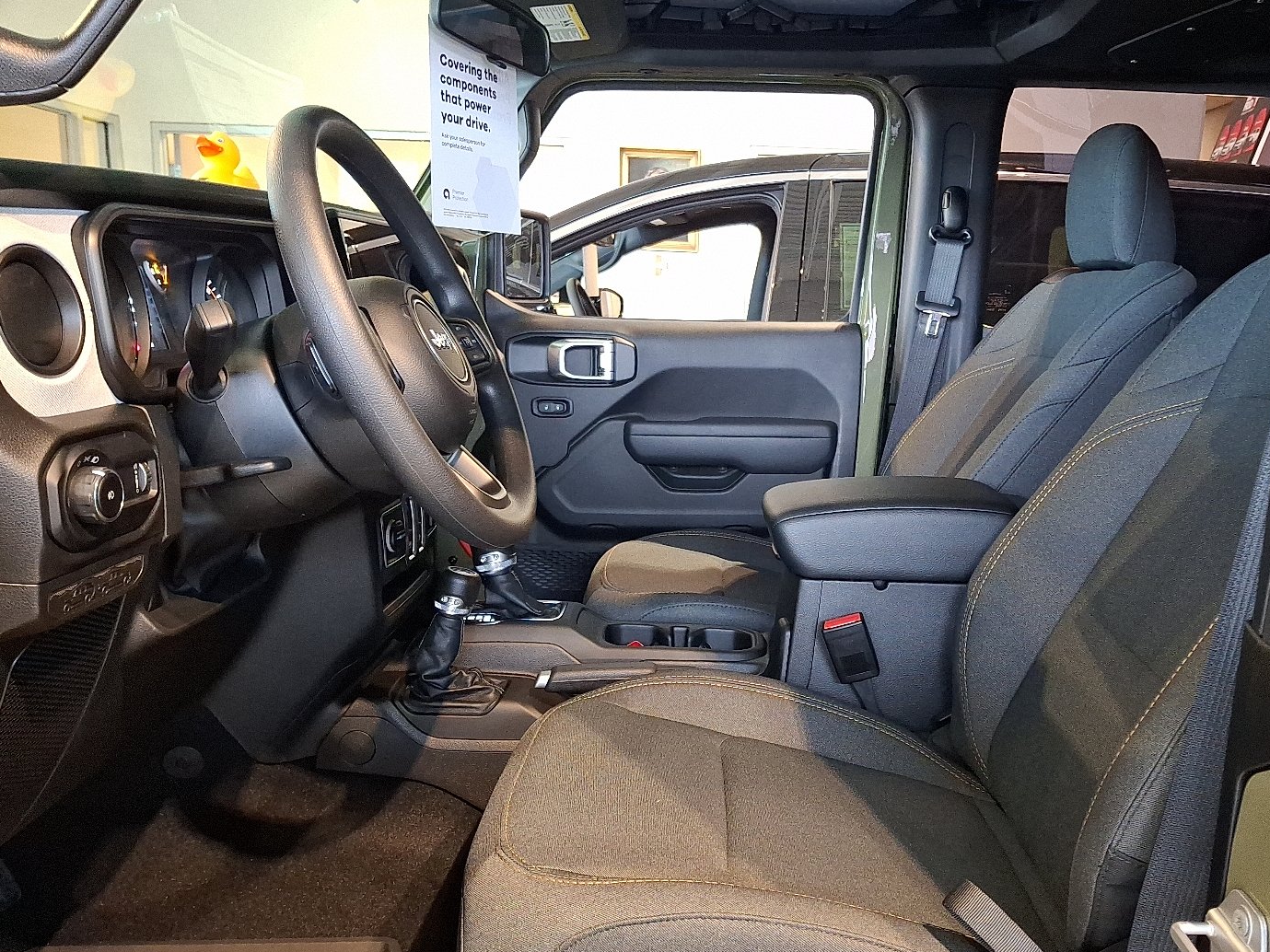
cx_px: 735
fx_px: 1064
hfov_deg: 61.3
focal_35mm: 29
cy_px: 537
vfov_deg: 48.1
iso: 296
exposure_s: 1/24
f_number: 1.8
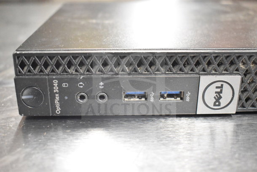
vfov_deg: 29.9
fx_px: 321
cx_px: 128
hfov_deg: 43.6
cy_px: 86
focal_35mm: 45
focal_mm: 30
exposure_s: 1/50
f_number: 4.2
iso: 12800
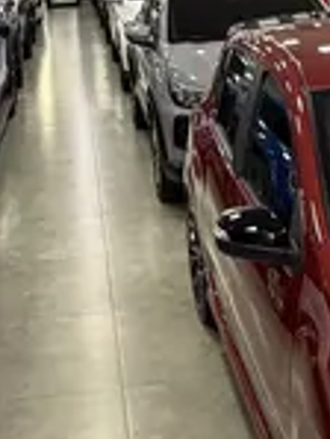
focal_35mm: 75
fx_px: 952
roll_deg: +2.9
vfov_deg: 22.8
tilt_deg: +5.4
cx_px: 162
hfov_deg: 19.7
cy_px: -150
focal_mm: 2.22
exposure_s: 1/60
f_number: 2.2
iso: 400
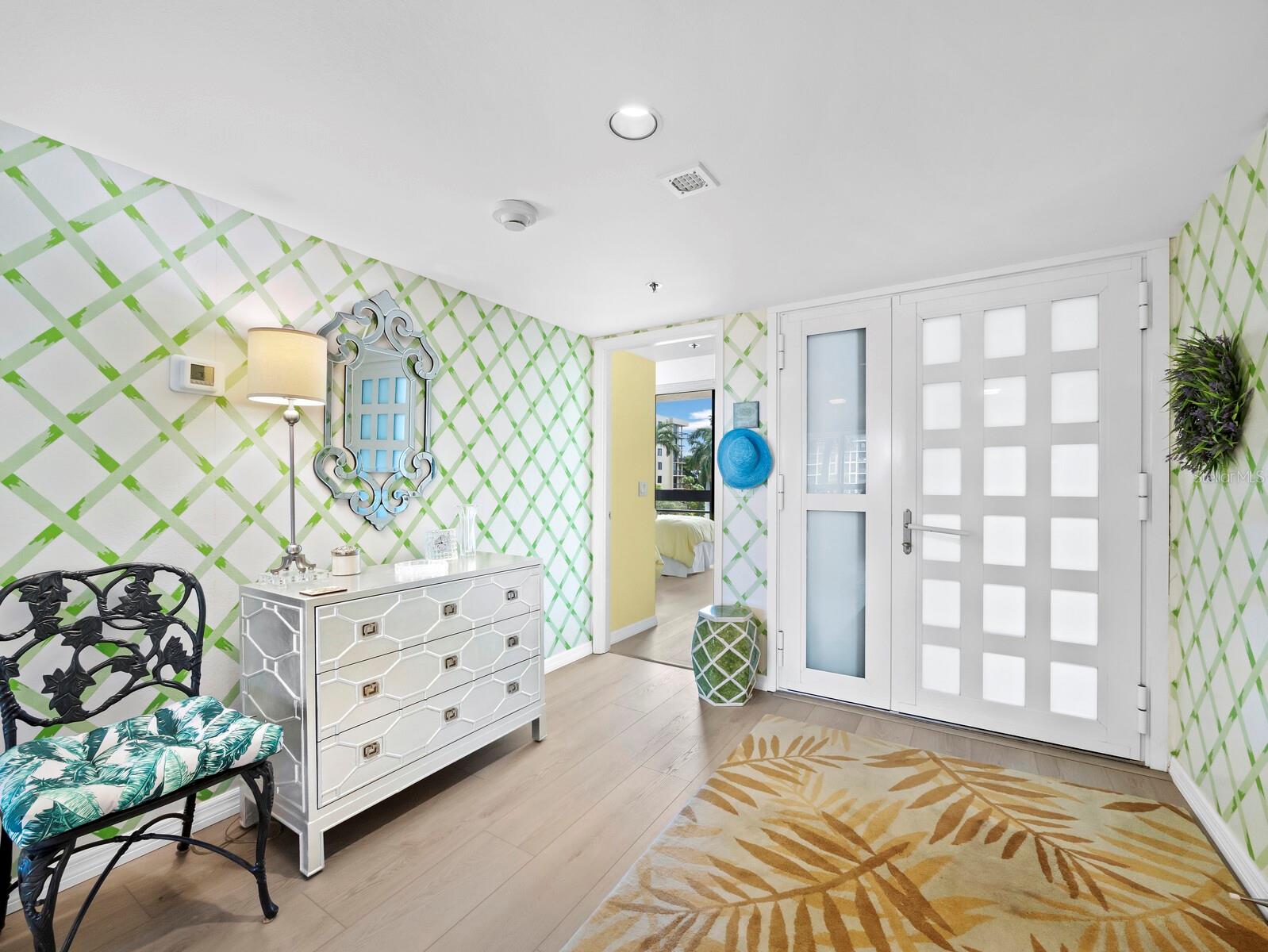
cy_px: 476
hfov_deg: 102.0
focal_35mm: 14
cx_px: 634
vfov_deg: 85.7
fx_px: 513
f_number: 9
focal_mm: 7
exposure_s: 1/2
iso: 400
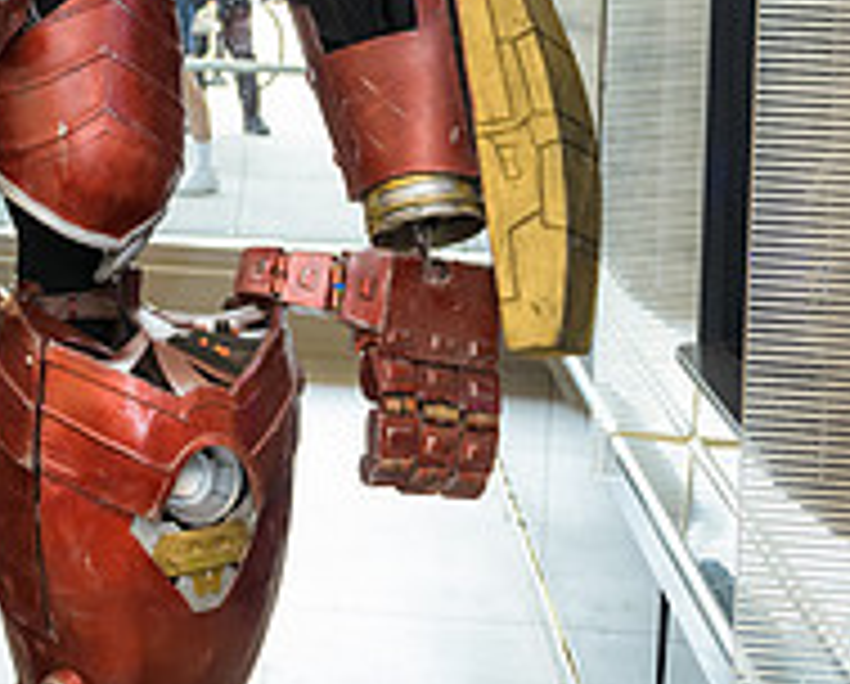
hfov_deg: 26.7
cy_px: -173
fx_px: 1739
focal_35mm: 69
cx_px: 126
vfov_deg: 20.5
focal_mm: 24
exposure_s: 1/125
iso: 800
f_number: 3.2
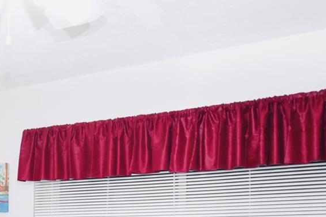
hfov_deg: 28.8
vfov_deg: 21.7
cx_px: -77
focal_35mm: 59
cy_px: 240
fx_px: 534
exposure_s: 1/60
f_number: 4
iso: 1250
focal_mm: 14
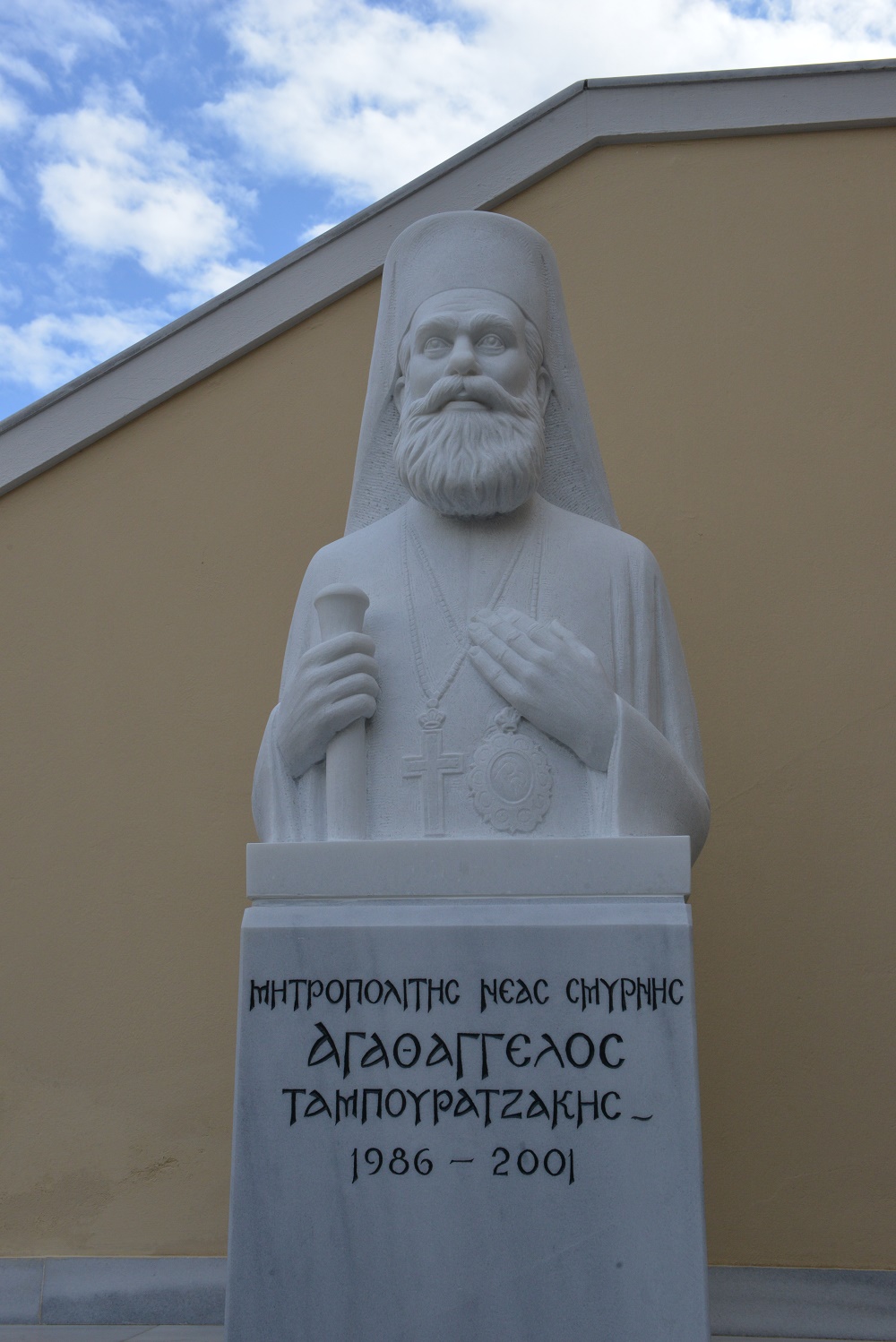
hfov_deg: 30.5
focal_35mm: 44
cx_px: 448
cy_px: 671
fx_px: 1641
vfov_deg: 44.5
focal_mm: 44
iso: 1000
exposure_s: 1/640
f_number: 13
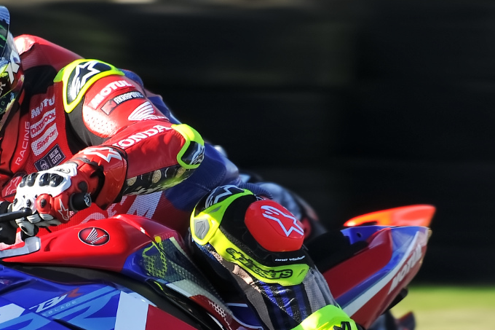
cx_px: 53
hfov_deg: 2.3
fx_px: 12138
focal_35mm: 883
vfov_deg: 1.6
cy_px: 349
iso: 125
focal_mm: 300
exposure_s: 1/250
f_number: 7.1
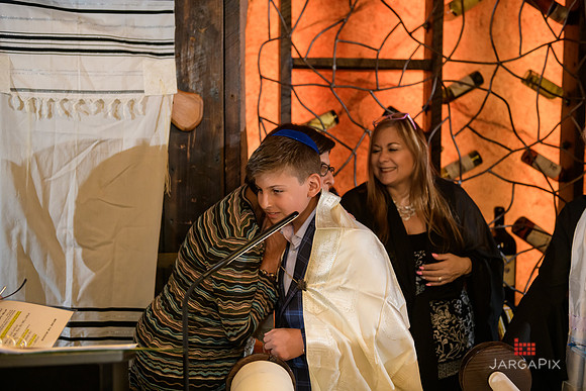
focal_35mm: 48
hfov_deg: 41.1
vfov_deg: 28.1
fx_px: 781
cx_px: 293
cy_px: 196
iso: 1600
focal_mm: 48
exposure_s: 1/125
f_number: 3.2
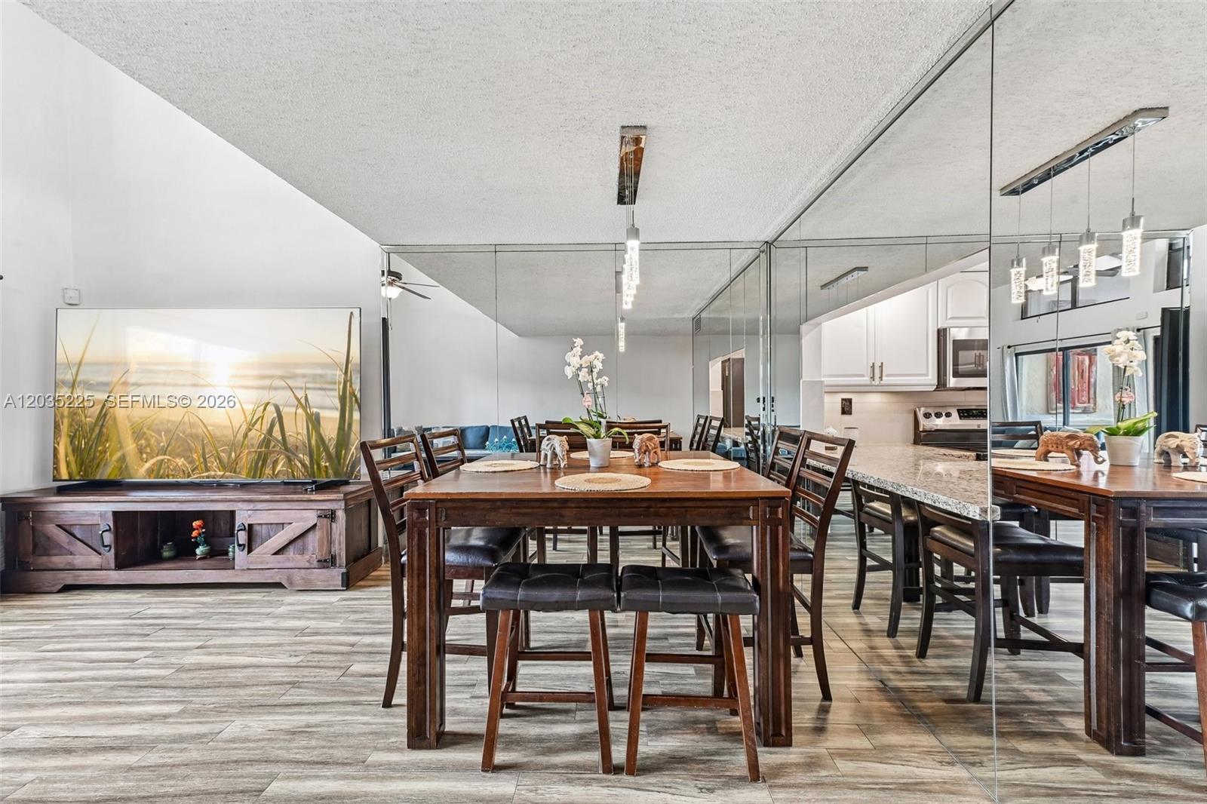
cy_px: 402
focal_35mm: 14
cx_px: 604
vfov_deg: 81.2
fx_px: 469
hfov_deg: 104.3
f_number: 9
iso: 320
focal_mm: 14
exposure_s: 1/4
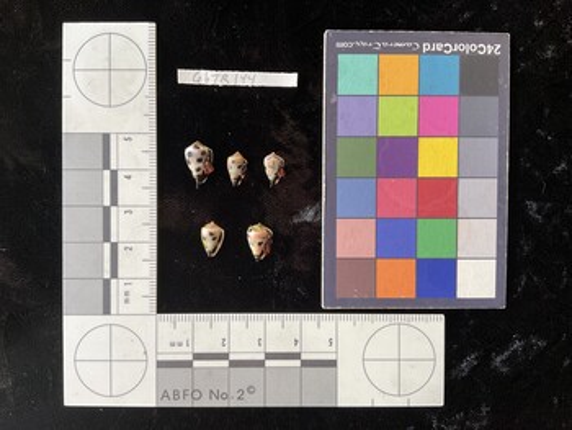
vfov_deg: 48.3
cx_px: 286
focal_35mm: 29
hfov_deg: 61.6
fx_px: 480
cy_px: 215
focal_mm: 3
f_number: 1.8
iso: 50
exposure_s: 1/60
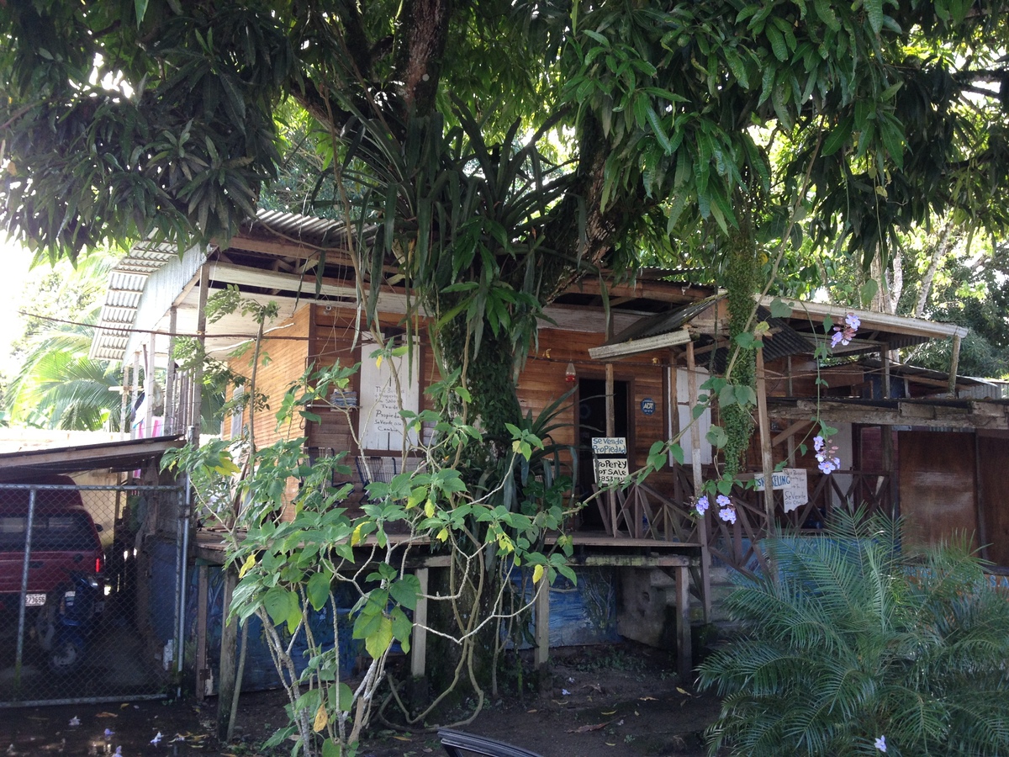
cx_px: 504
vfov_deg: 40.7
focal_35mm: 35
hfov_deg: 52.6
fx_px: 1020
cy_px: 378
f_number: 2.4
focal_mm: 4.28
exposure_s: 1/120
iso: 64
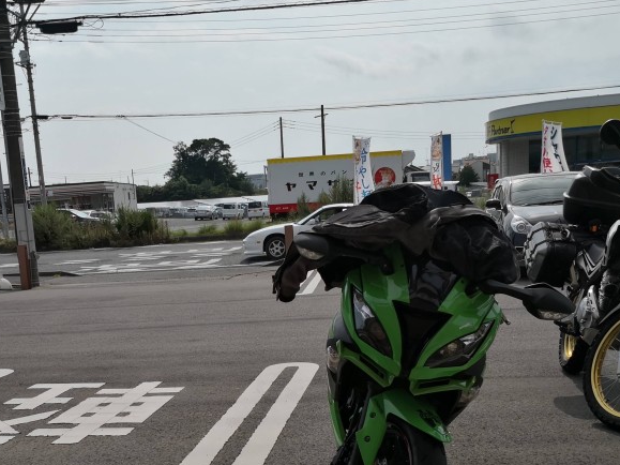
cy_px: 335
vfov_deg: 33.8
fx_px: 752
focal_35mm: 42
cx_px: 226
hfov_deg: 44.4
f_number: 1.6
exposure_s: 1/5650
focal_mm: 3.95
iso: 50
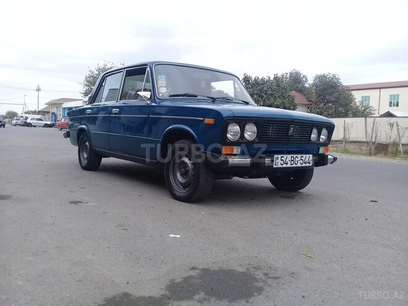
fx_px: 365
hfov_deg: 58.4
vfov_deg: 45.4
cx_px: 204
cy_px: 153
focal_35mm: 31
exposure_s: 1/427
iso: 50
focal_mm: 3.3
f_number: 2.2
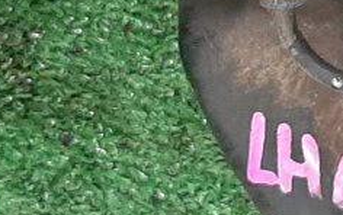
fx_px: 1572
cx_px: 400
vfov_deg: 7.8
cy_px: -39
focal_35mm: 168
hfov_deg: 12.2
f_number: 1.7
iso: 256
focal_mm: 3.93
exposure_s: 1/25
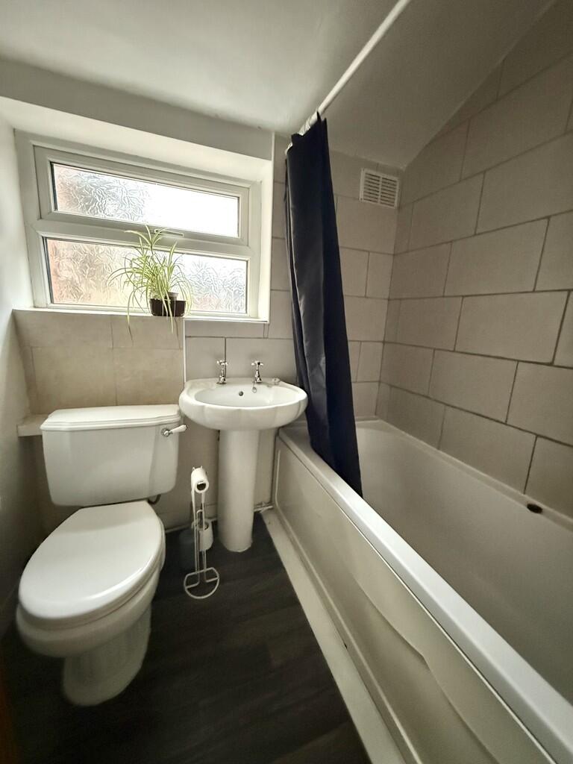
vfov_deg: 102.1
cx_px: 286
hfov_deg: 85.7
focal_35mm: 14
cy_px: 382
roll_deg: -3.5
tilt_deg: -11.1
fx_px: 309
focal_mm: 2.22
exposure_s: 1/40
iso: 1600
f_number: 2.2
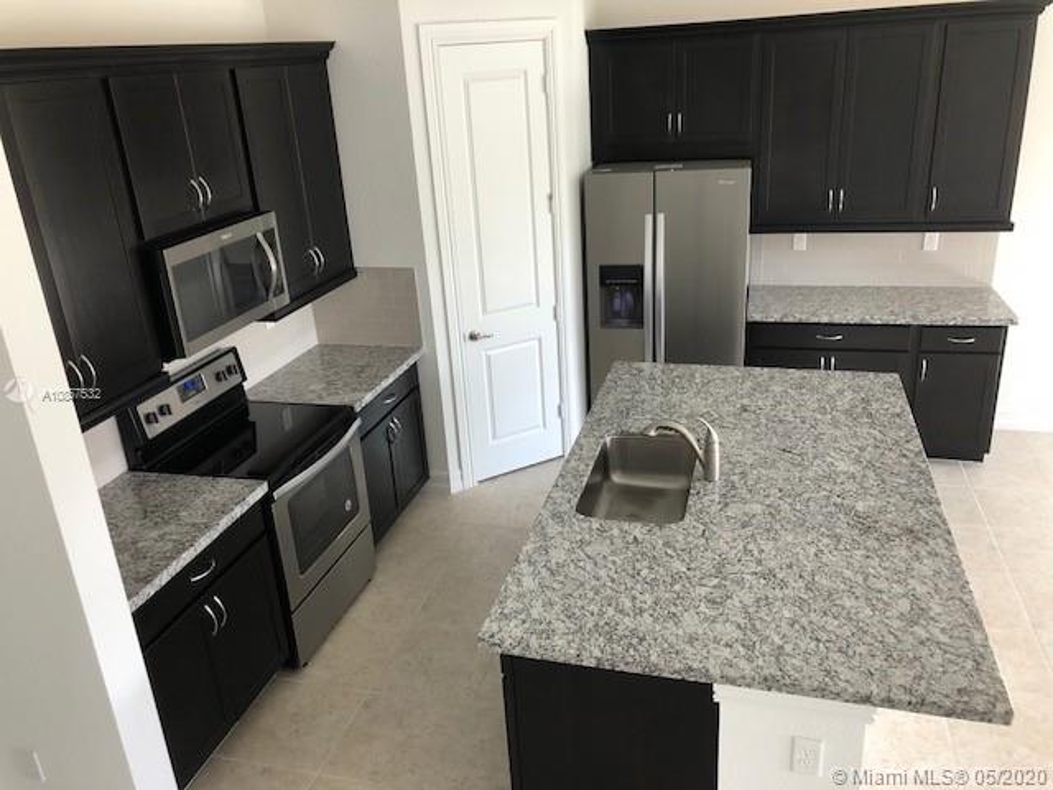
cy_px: 395
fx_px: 852
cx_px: 526
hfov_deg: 63.4
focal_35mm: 28
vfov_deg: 49.7
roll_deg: +4.1
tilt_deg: -22.2
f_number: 1.8
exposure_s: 1/30
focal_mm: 3.99
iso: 32
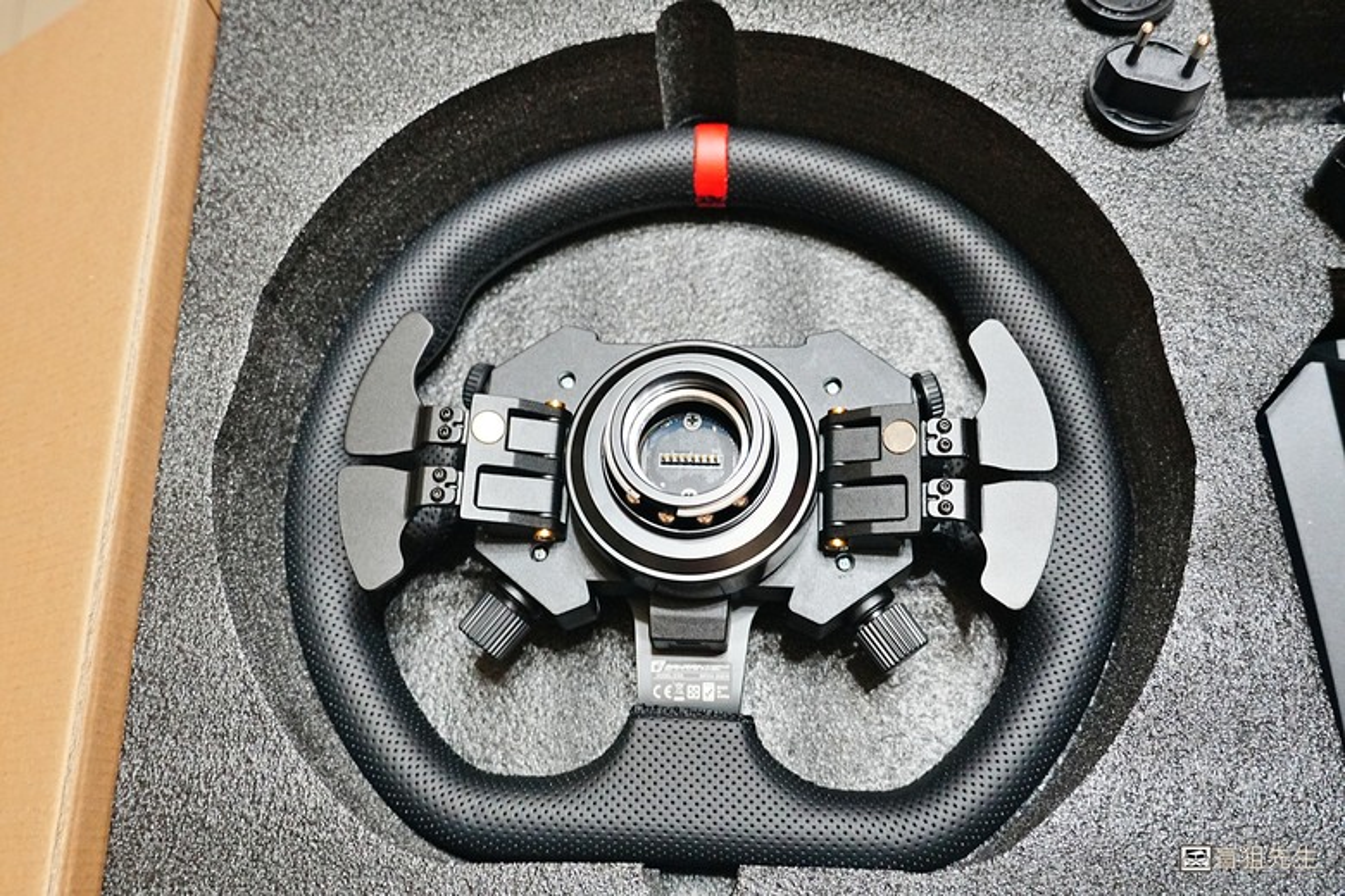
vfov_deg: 38.4
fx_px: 1289
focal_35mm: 34
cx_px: 672
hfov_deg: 55.1
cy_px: 448
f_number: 4
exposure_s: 1/40
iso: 4000
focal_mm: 23
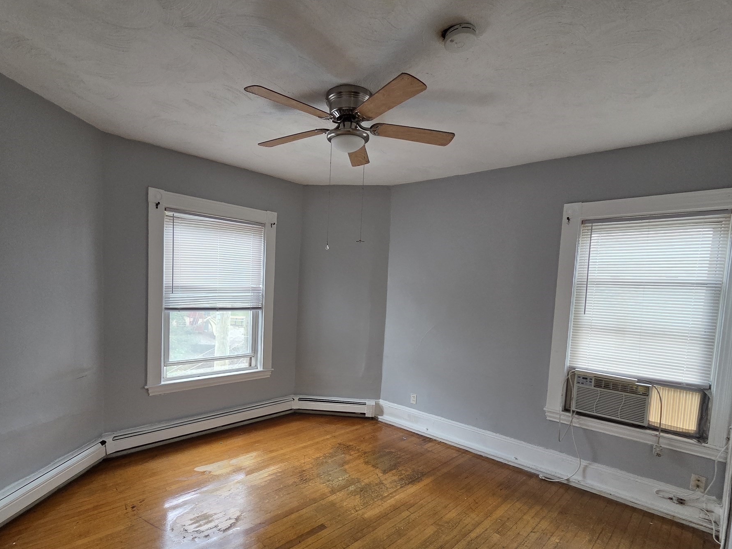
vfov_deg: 81.3
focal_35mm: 15
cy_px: 311
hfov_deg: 98.0
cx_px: 342
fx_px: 317
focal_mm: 2.2
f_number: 2.2
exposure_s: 1/120
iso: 250
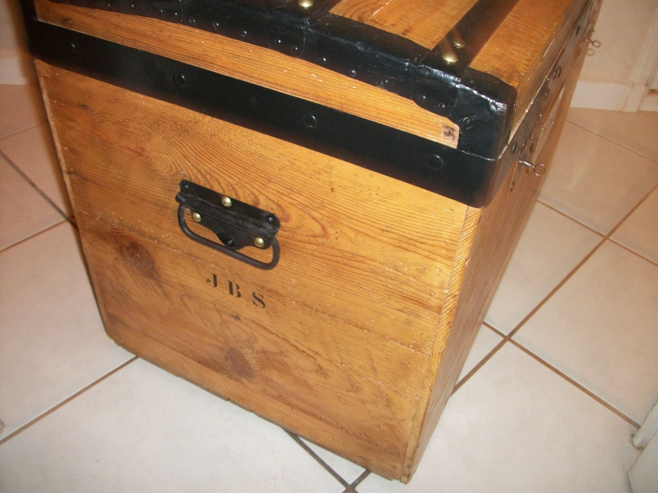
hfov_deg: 56.8
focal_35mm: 32
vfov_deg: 44.2
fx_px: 608
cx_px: 329
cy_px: 246
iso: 160
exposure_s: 1/30
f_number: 2.9
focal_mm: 5.7
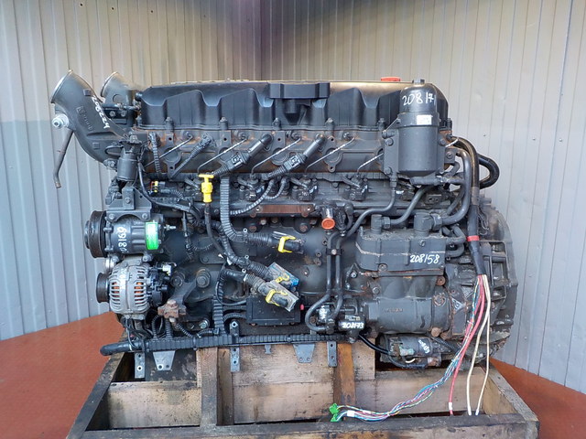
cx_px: 293
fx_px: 508
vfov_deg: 46.8
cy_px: 220
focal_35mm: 30
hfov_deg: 60.0
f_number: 3.3
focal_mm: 4.1
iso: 180
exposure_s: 1/30
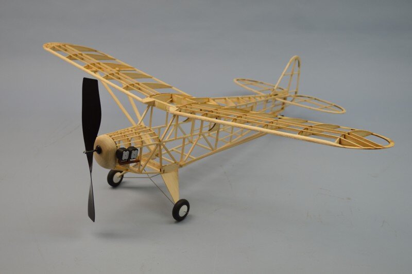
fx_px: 515
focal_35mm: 45
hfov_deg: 43.6
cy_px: 137
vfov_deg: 29.8
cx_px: 206
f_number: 5.6
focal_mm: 30
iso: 250
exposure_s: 1/125
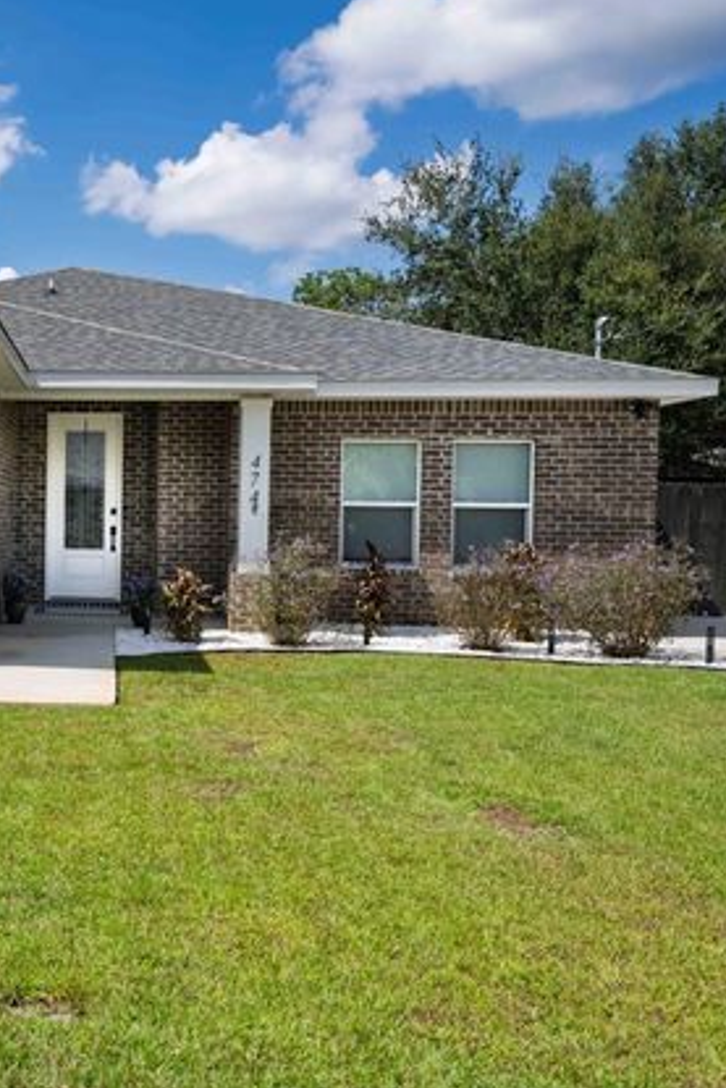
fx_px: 1118
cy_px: 534
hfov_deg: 32.6
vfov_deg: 51.9
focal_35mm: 37
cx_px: -26
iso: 100
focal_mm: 24
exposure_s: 1/320
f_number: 7.1
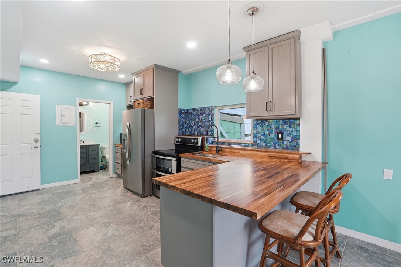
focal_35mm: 16
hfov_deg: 96.8
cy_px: 134
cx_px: 200
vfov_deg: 73.7
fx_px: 178
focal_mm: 16
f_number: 9
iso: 400
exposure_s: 1/40
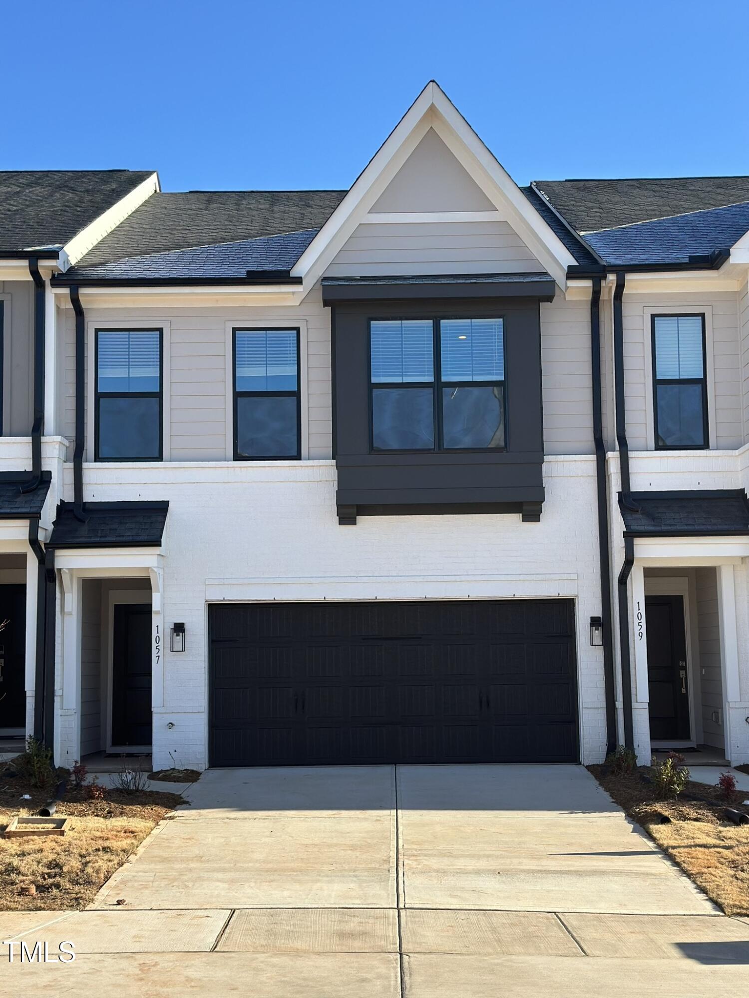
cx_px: 374
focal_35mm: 48
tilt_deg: +7.3
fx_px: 1385
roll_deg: +0.2
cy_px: 499
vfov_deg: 39.7
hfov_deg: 30.3
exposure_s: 1/2976
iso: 80
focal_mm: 6.86
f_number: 1.78
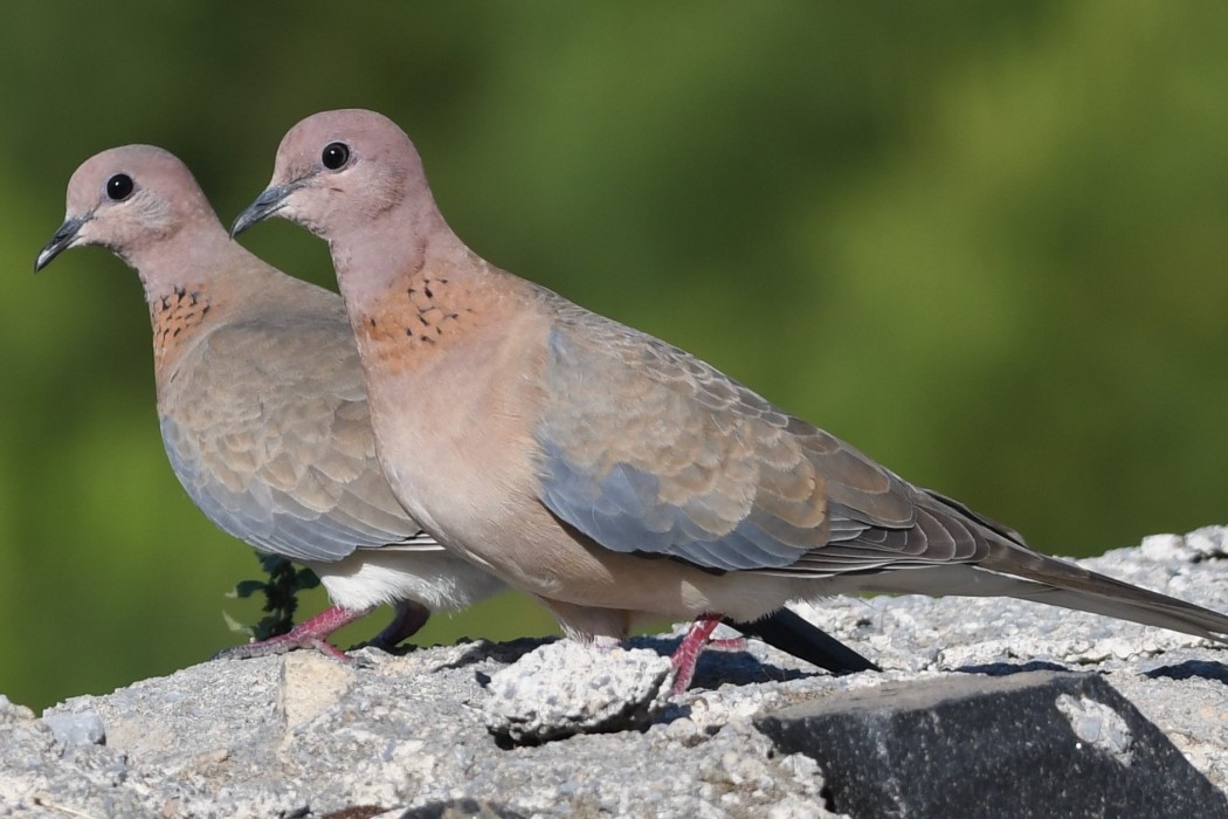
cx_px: 614
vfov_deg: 4.6
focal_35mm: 300
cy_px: 410
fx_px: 10233
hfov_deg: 6.9
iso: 200
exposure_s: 1/1000
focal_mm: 200
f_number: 6.3
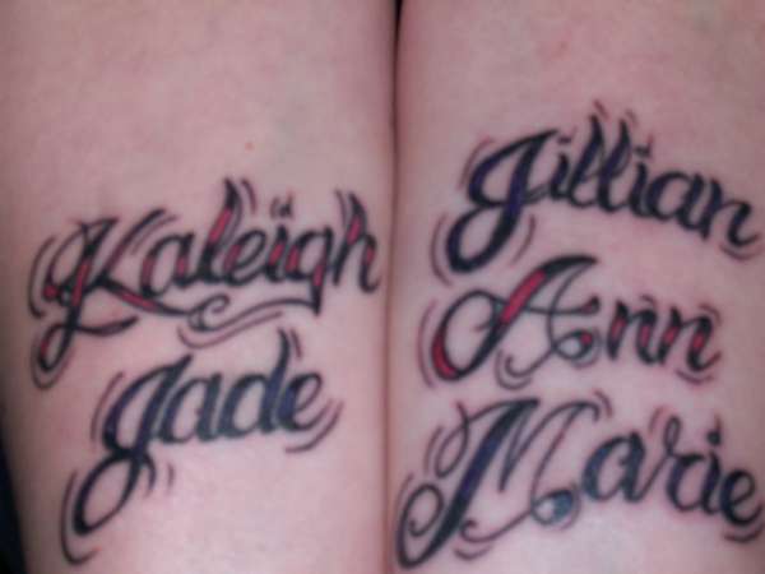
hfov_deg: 20.4
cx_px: 382
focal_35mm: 96
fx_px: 2122
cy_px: 287
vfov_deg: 15.4
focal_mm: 17.1
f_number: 5.2
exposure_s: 1/60
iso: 80
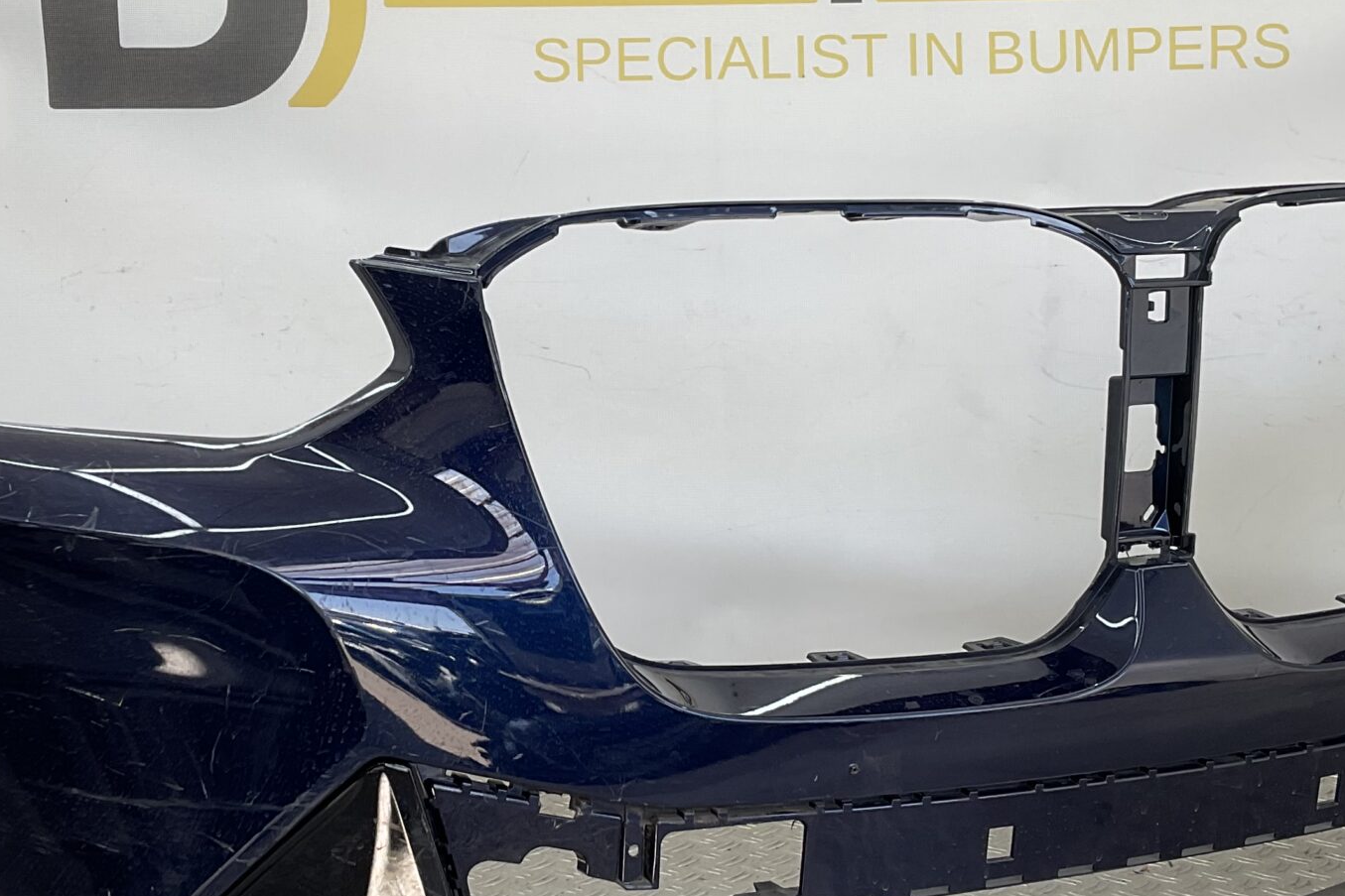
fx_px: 2129
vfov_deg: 23.7
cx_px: 563
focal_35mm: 57
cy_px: 522
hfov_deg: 35.0
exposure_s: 1/152
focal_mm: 3
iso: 16
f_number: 1.8
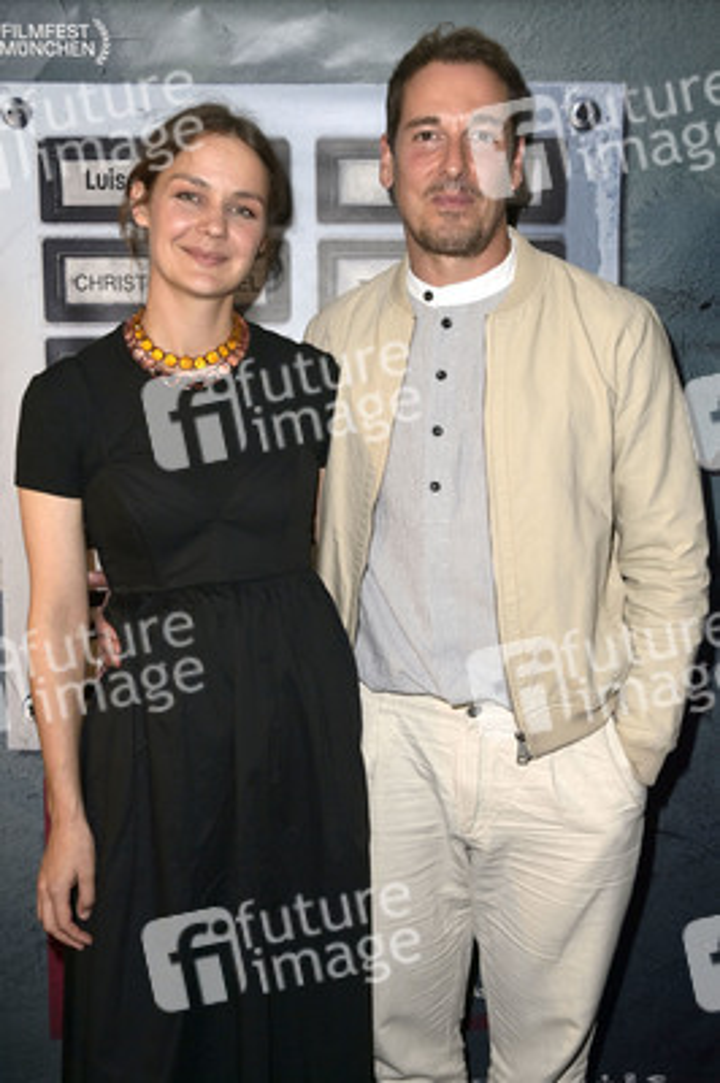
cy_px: 542
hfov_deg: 37.8
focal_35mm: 35
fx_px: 1052
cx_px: 360
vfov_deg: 54.5
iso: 640
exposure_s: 1/100
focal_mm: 35
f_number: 5.6
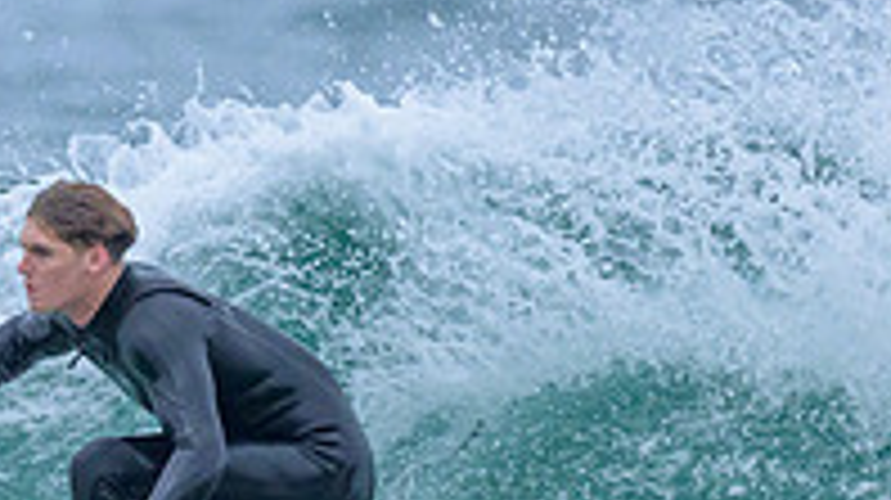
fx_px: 63549
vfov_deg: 0.5
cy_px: 678
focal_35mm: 2692
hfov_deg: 0.8
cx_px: 54
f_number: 6.3
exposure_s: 1/2000
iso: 3200
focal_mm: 800
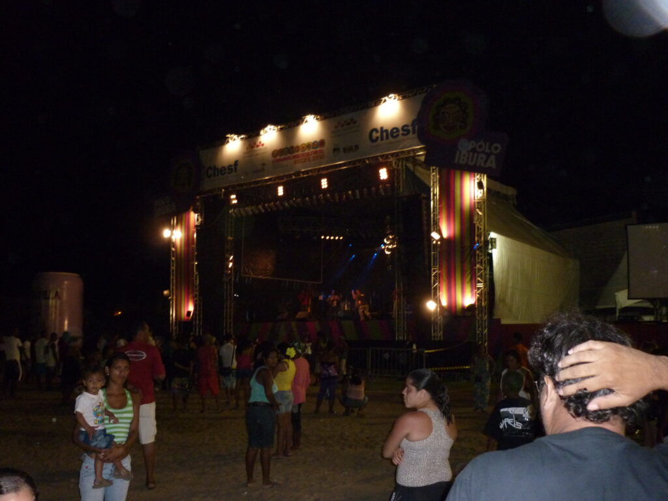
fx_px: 637
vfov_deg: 42.9
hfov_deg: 55.4
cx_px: 334
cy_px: 250
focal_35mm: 33
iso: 400
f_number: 2.8
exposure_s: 1/125
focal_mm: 5.5
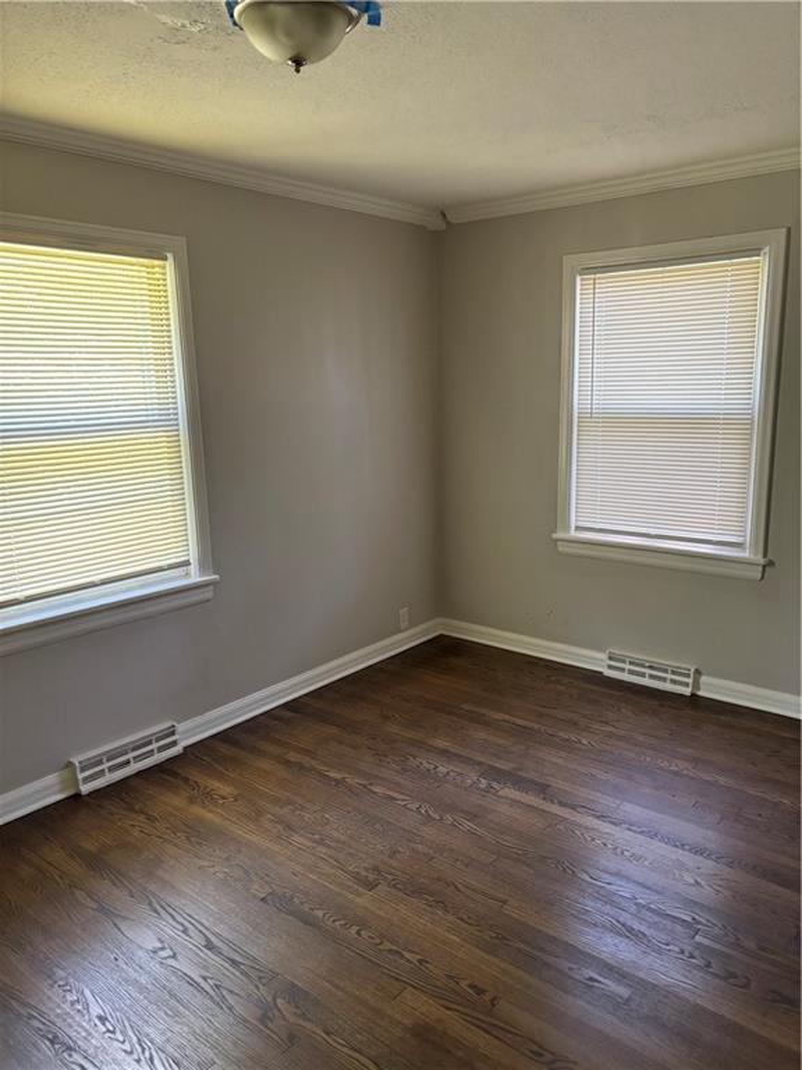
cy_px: 535
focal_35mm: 26
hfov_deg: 53.1
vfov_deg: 67.3
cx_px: 401
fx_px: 803
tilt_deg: -7.5
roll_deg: -0.8
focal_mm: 5.96
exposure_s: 1/60
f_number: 1.6
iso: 320
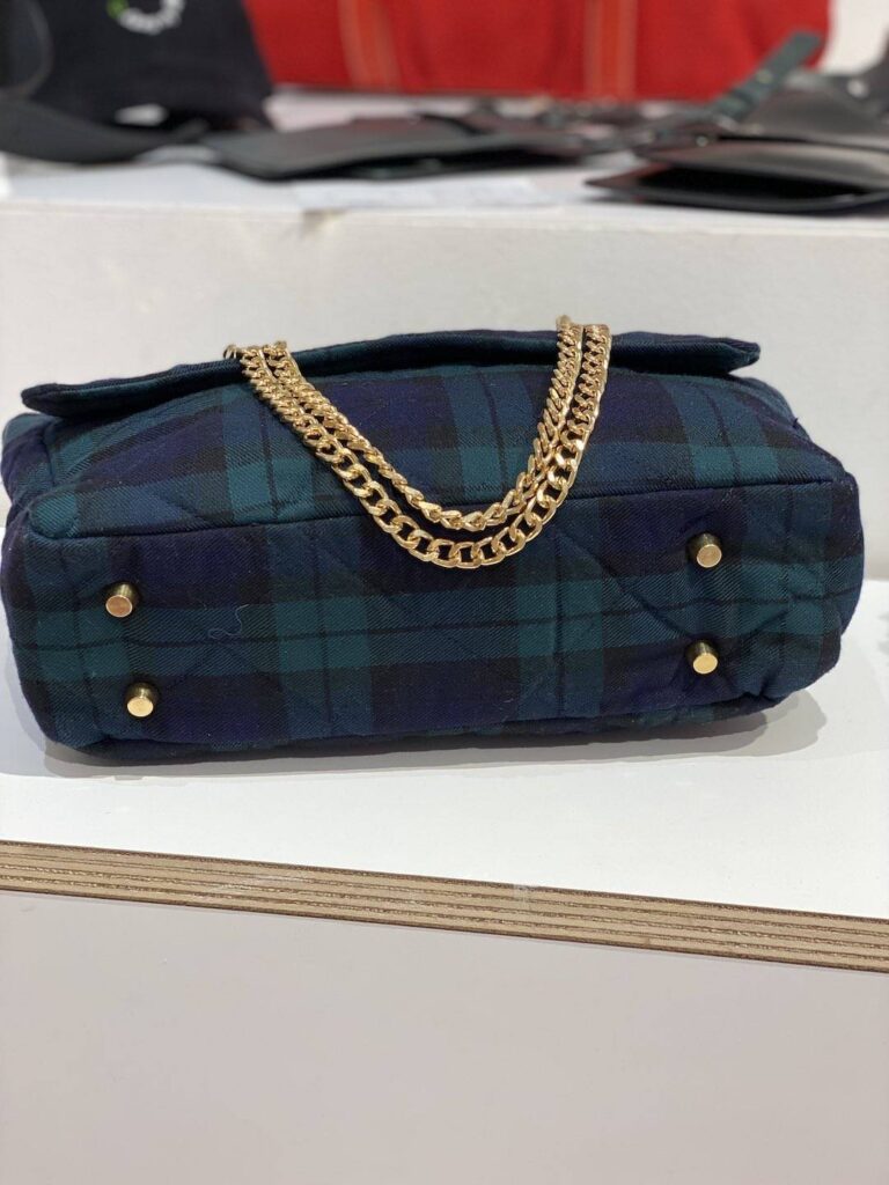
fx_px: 1781
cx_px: 444
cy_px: 592
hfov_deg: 28.0
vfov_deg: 36.8
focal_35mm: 52
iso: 50
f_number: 2
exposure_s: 1/100
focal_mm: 6
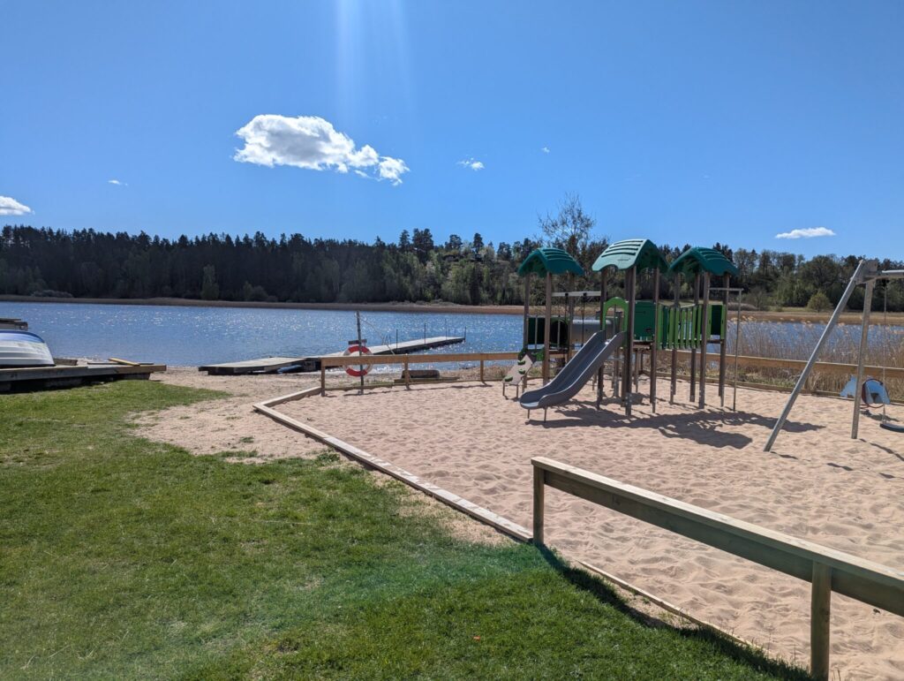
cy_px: 340
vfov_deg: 56.9
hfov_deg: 71.5
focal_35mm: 24
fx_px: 628
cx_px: 452
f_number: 1.85
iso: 42
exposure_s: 1/4348
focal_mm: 6.81
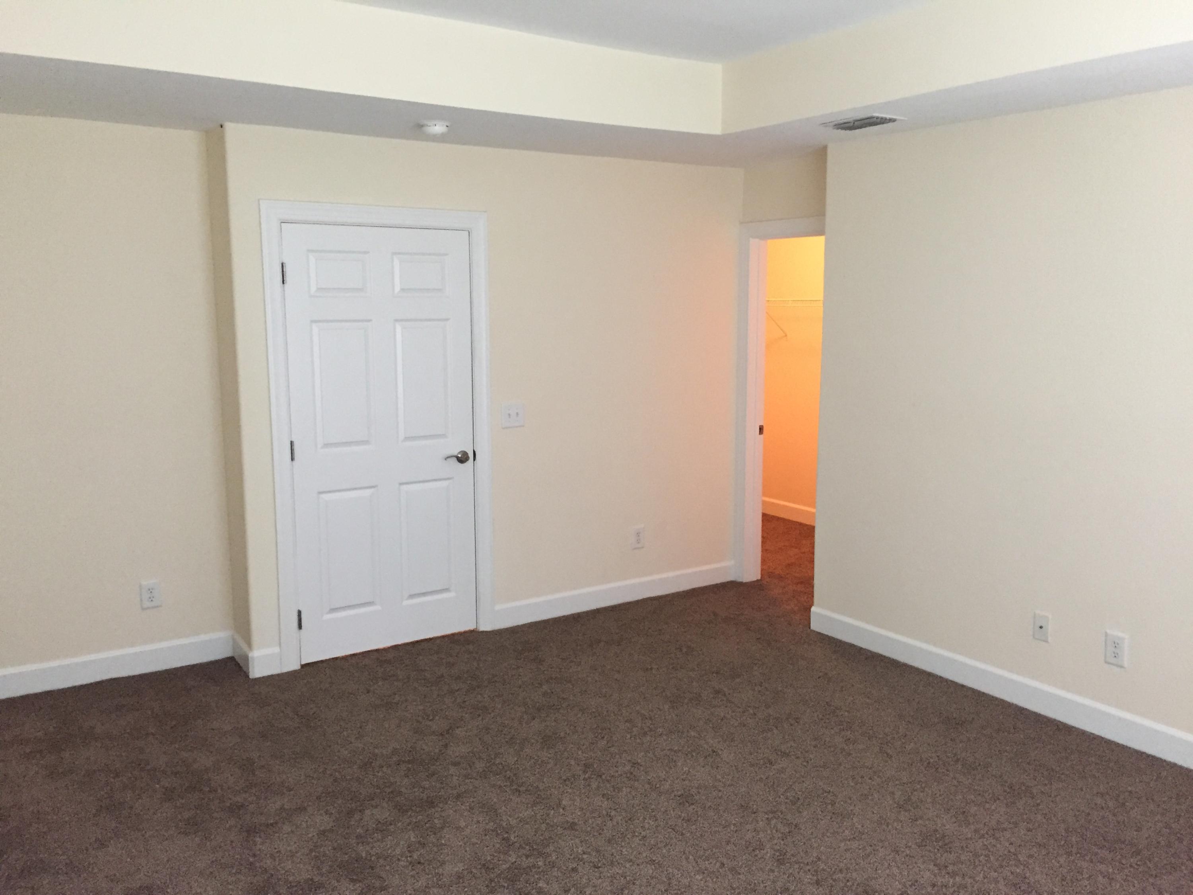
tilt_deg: -9.9
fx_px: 999
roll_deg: -0.1
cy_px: 448
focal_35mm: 29
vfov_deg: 48.2
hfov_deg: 61.7
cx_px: 596
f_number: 2.2
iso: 200
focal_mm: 4.15
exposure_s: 1/30
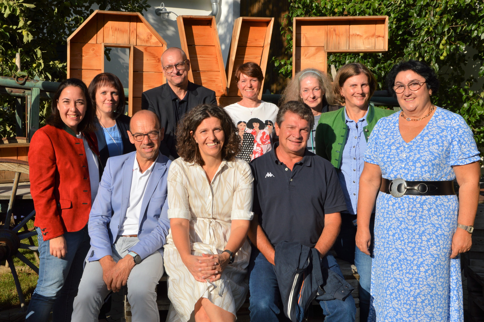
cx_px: 242
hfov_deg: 38.9
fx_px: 685
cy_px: 161
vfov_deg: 26.4
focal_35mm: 51
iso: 100
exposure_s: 1/200
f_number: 11
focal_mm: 34
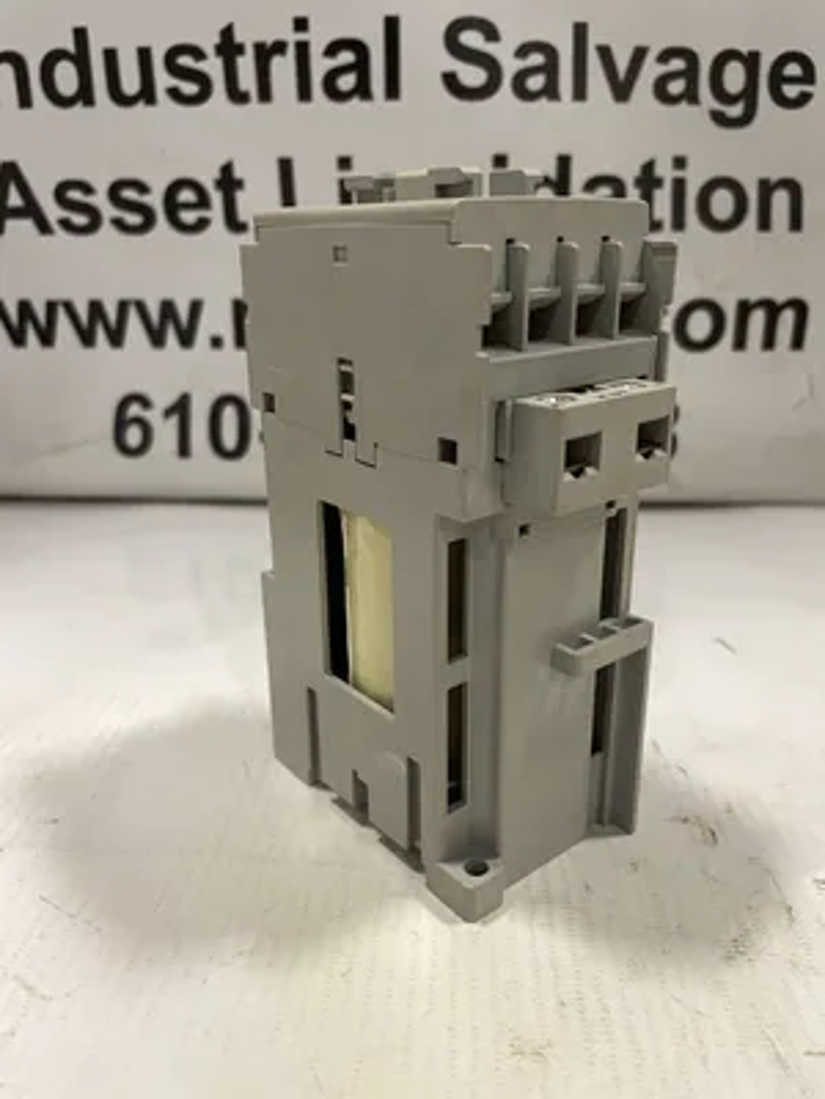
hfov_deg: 53.1
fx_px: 826
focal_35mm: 26
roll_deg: -1.3
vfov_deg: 67.3
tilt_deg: -21.0
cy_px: 550
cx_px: 412
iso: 160
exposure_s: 1/60
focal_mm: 4.2
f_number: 1.6
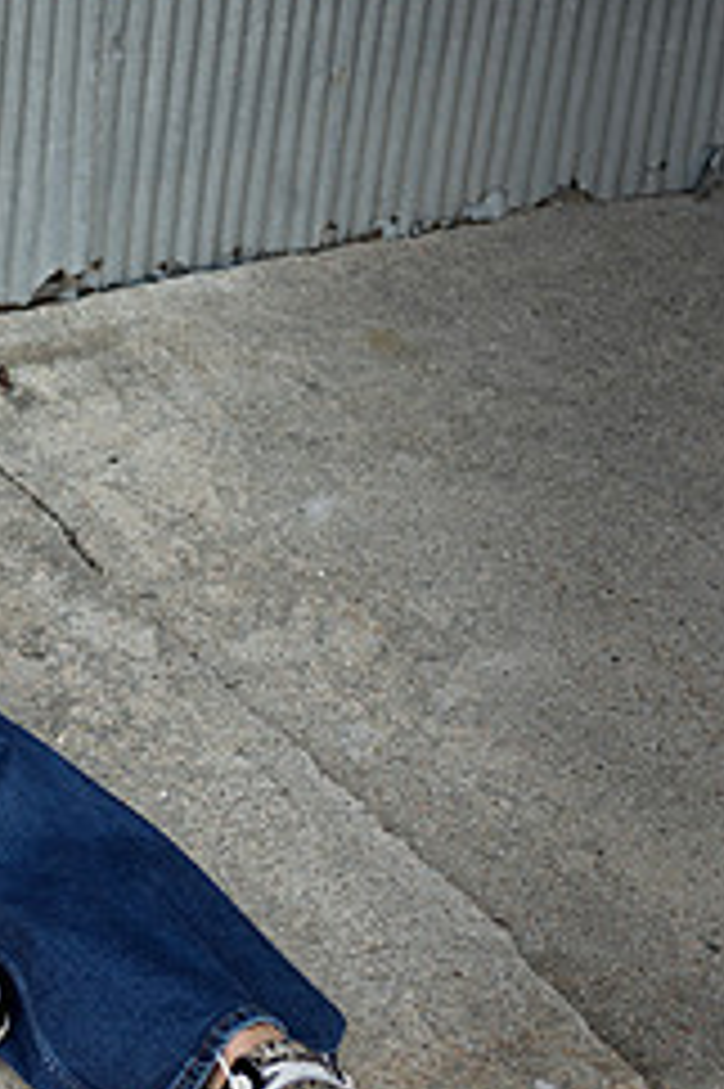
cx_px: -292
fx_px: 2537
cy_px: 407
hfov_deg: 15.3
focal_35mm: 84
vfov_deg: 24.1
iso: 320
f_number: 2.8
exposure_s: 1/200
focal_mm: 35
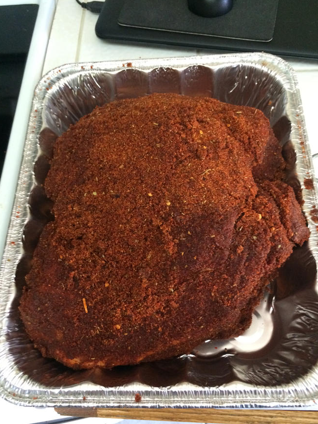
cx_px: 162
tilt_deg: -65.3
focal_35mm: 30
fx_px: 367
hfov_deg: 46.8
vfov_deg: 59.9
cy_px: 214
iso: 320
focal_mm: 4.15
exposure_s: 1/20
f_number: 2.2
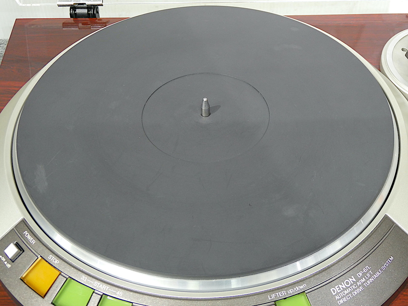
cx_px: 204
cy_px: 153
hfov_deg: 35.5
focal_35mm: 54
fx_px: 636
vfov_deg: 27.0
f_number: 4.1
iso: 200
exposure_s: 1/2.5
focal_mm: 9.6
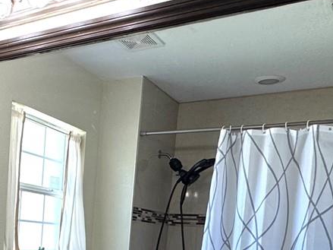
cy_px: 262
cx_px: 12
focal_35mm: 51
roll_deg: -4.2
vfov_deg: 26.7
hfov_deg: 34.6
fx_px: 490
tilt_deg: -3.6
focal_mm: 2.22
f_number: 2.2
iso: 160
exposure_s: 1/120
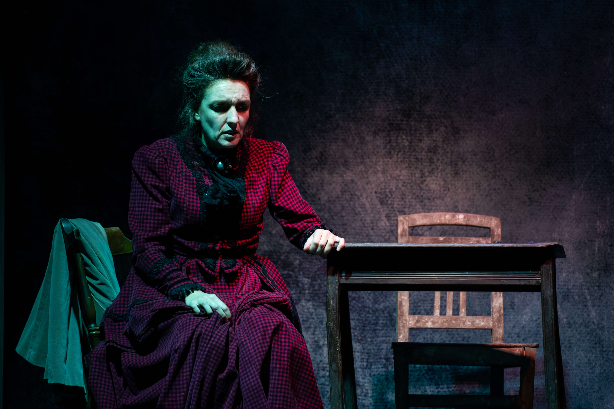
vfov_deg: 5.9
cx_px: 307
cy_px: 180
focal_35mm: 232
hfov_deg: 8.9
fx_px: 3951
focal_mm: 200
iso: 2500
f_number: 2.8
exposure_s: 1/250
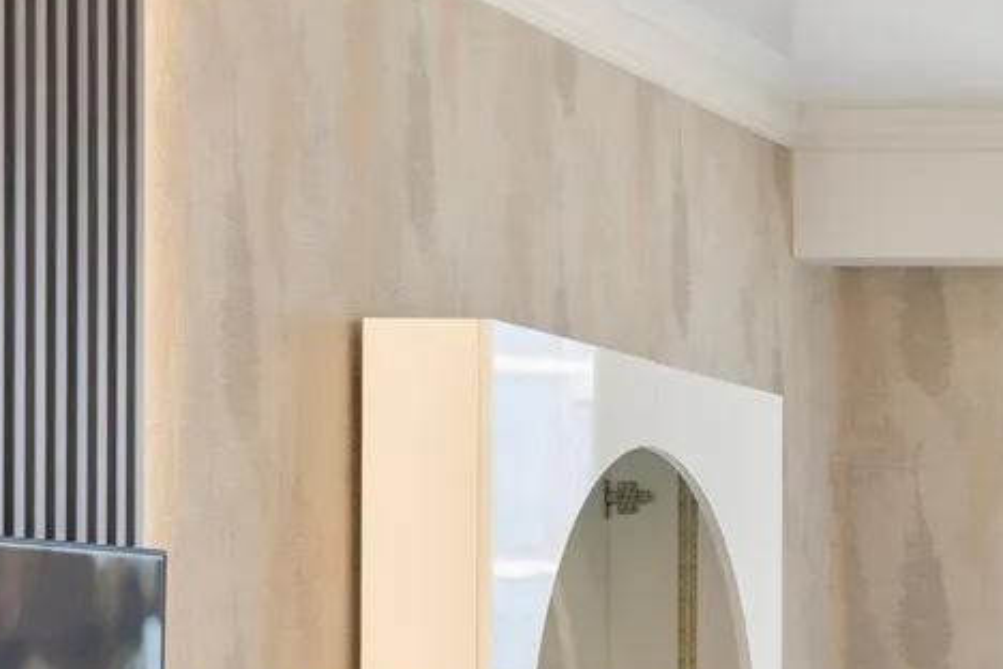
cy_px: 707
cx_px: 1750
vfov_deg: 10.7
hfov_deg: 14.4
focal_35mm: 127
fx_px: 3538
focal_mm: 35
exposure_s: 1/1.67
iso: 100
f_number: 9
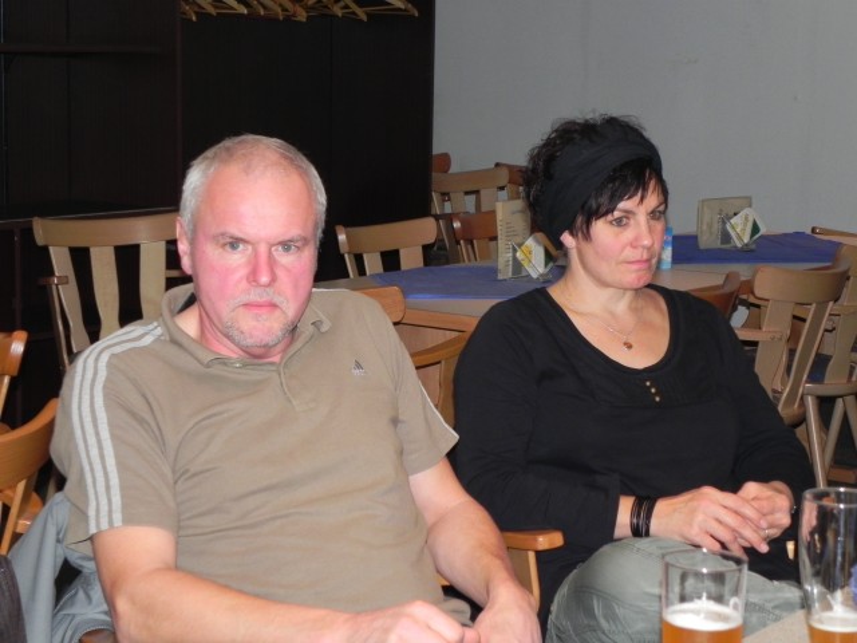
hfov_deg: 23.0
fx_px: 2104
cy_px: 322
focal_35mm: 85
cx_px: 428
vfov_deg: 17.4
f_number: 4
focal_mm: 15.1
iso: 334
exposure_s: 1/30
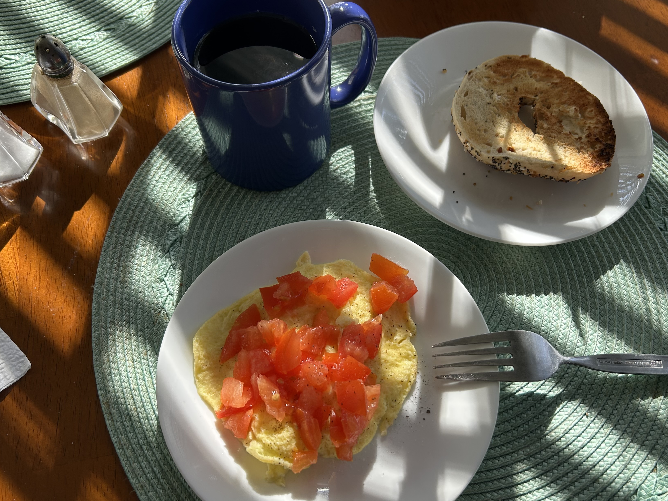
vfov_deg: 44.2
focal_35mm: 32
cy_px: 255
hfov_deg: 56.8
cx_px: 327
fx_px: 618
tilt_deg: -62.3
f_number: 1.5
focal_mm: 5.7
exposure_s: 1/309
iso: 50
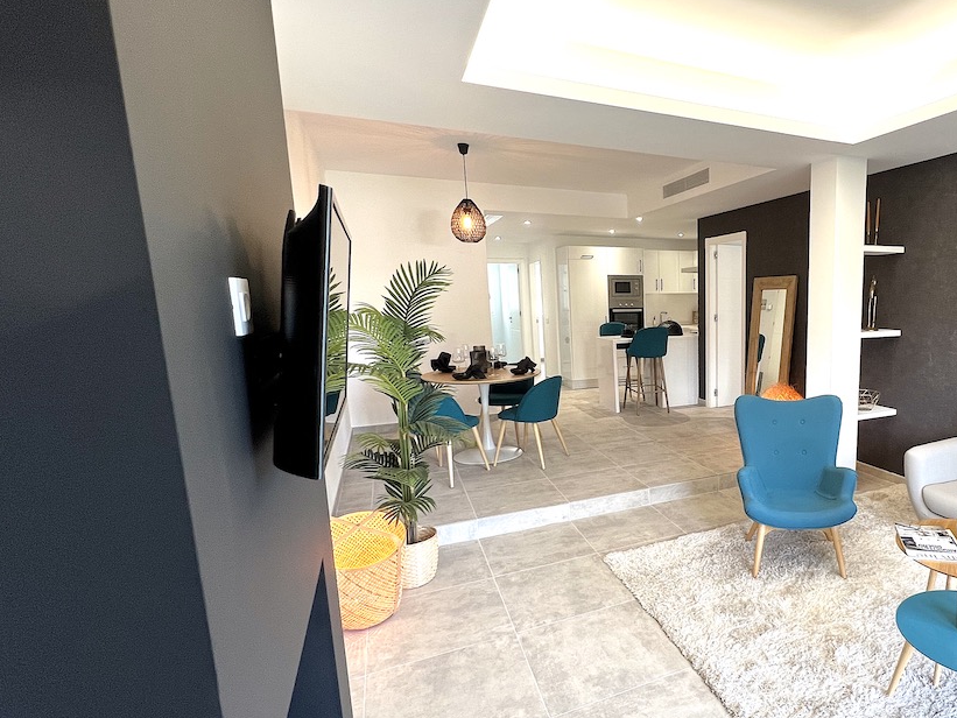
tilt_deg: -9.0
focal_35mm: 19
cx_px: 692
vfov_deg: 68.6
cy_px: 388
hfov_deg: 79.5
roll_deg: +0.6
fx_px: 525
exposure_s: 1/100
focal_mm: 1.57
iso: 160
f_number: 1.8
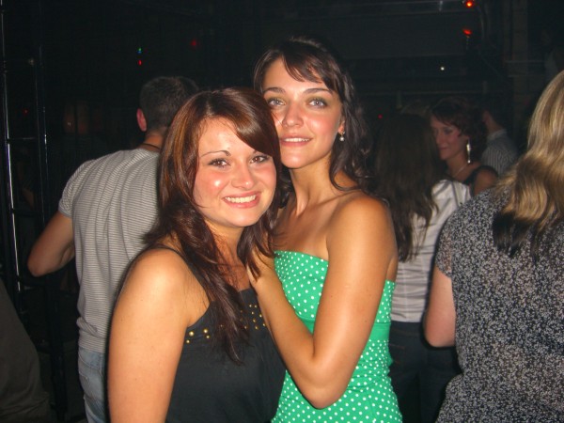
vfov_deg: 37.7
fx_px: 619
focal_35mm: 38
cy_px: 212
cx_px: 282
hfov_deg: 49.0
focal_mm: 7.9
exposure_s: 1/60
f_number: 2.8
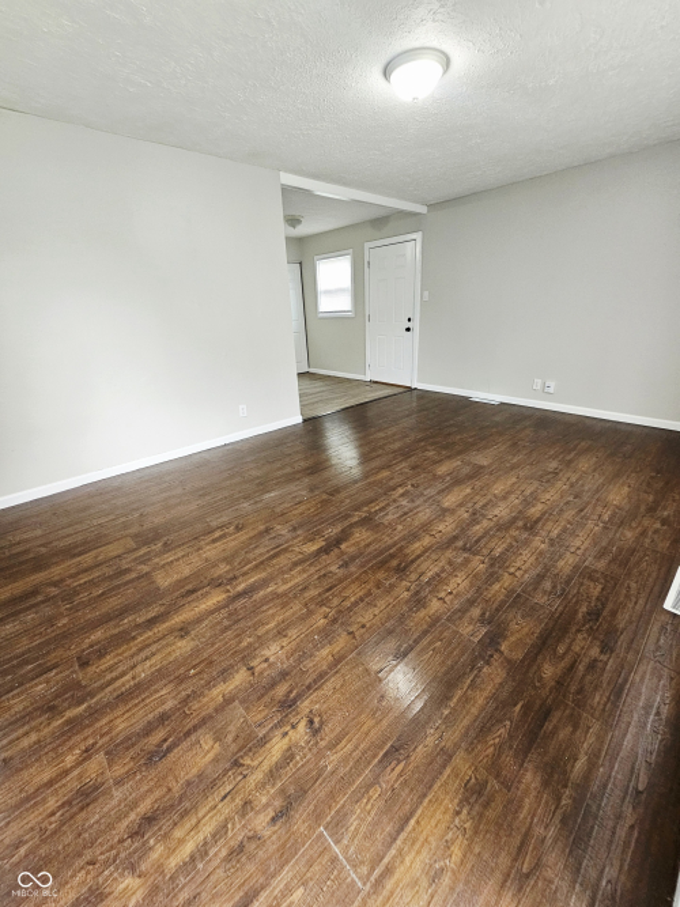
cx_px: 340
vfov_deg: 106.2
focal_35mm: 13
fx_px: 341
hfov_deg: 89.9
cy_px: 454
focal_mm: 2.2
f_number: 2.2
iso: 200
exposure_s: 1/60.2
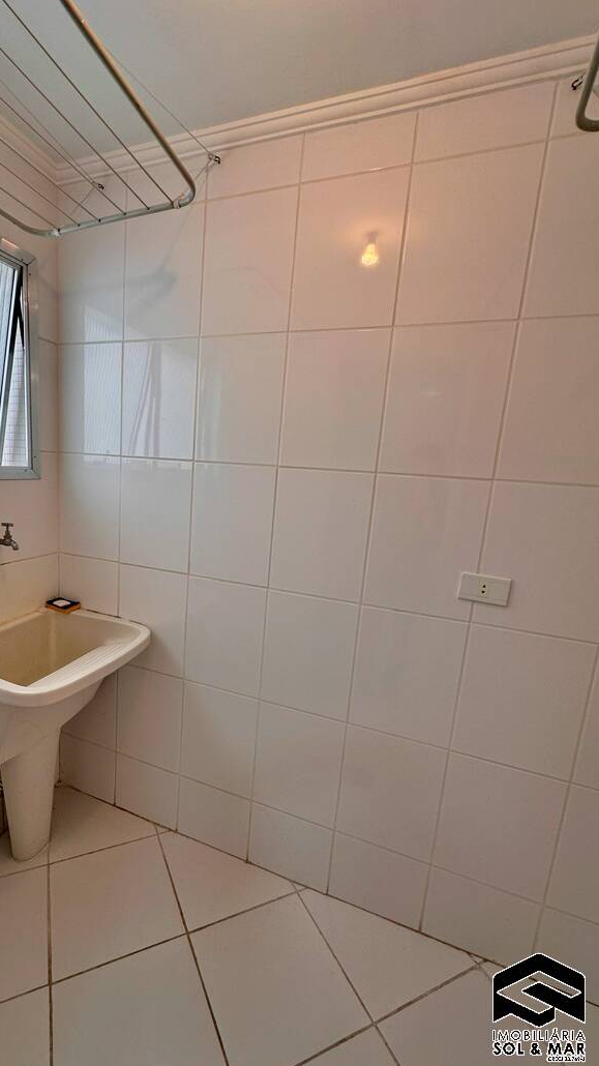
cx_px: 235
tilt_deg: -9.4
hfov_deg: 66.3
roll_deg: -4.4
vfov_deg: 99.4
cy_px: 543
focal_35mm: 16
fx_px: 452
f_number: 2.2
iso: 80
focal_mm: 2.22
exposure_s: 1/120
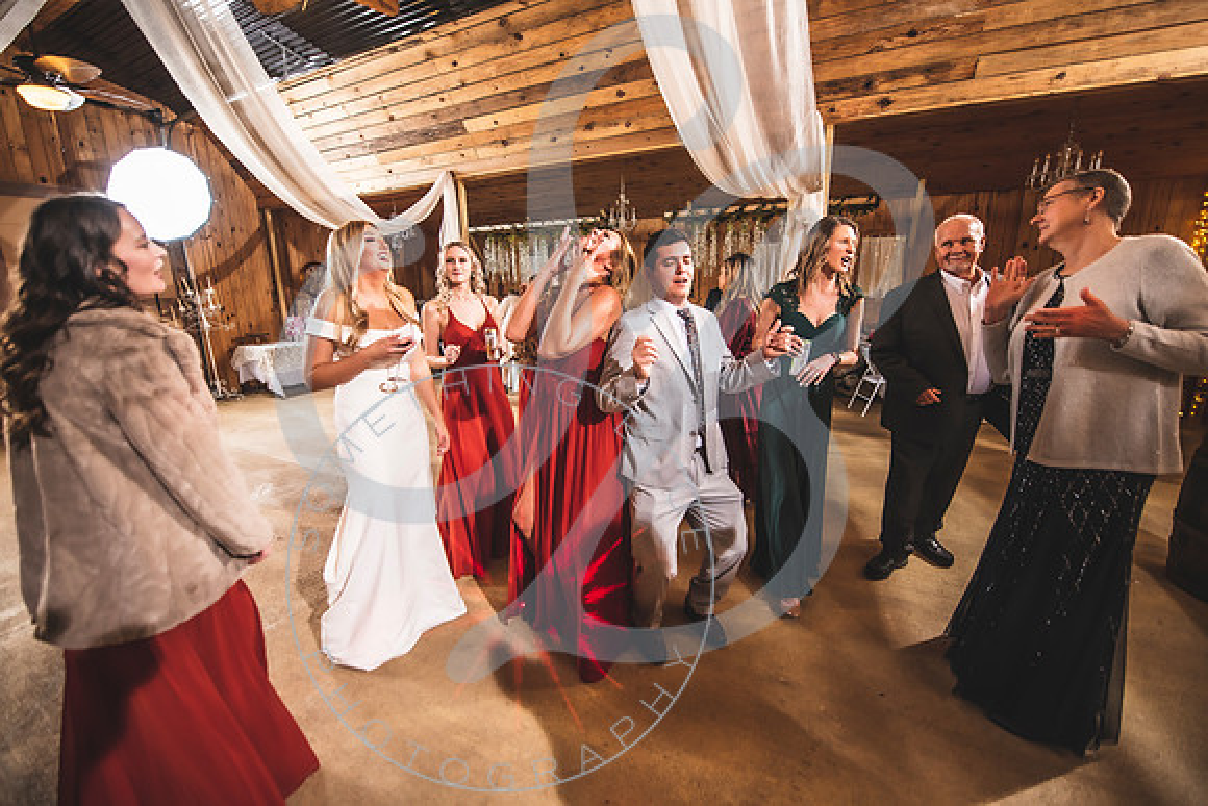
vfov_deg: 81.2
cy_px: 403
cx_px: 604
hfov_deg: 104.2
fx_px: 470
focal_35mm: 14
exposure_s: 1/125
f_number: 2.8
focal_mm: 14
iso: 400
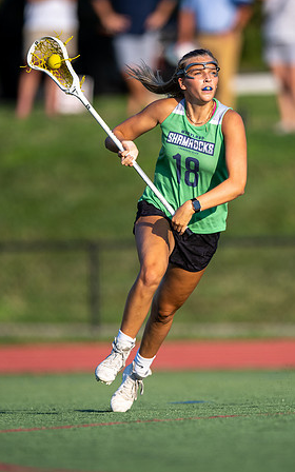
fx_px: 9069
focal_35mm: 705
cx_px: 216
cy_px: 252
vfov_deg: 3.0
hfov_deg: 1.9
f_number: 2.8
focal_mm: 400
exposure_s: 1/2000
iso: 180
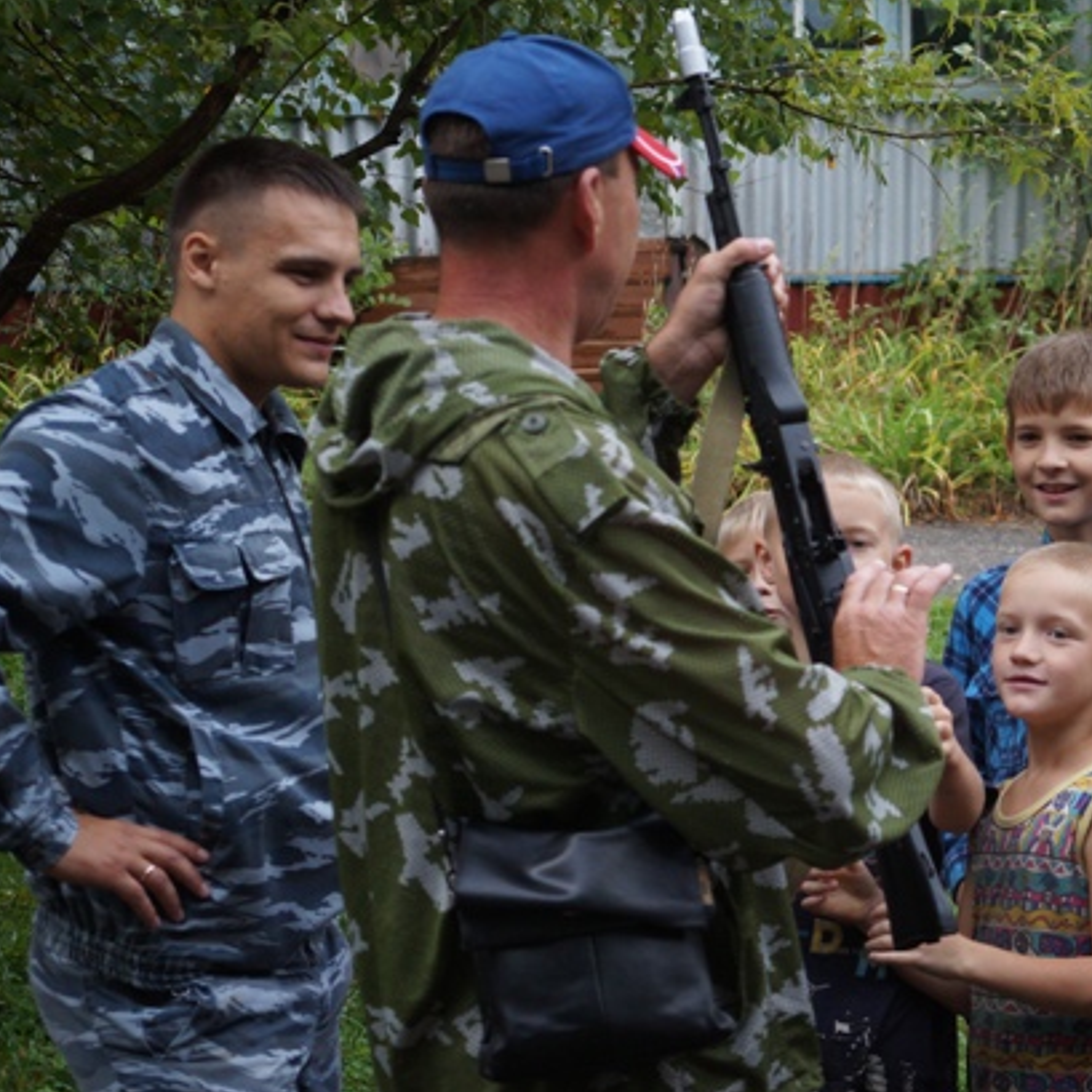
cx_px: 798
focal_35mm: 98
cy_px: 539
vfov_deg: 17.8
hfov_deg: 17.7
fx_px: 3486
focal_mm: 49
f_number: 5.6
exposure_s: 1/500
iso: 1250
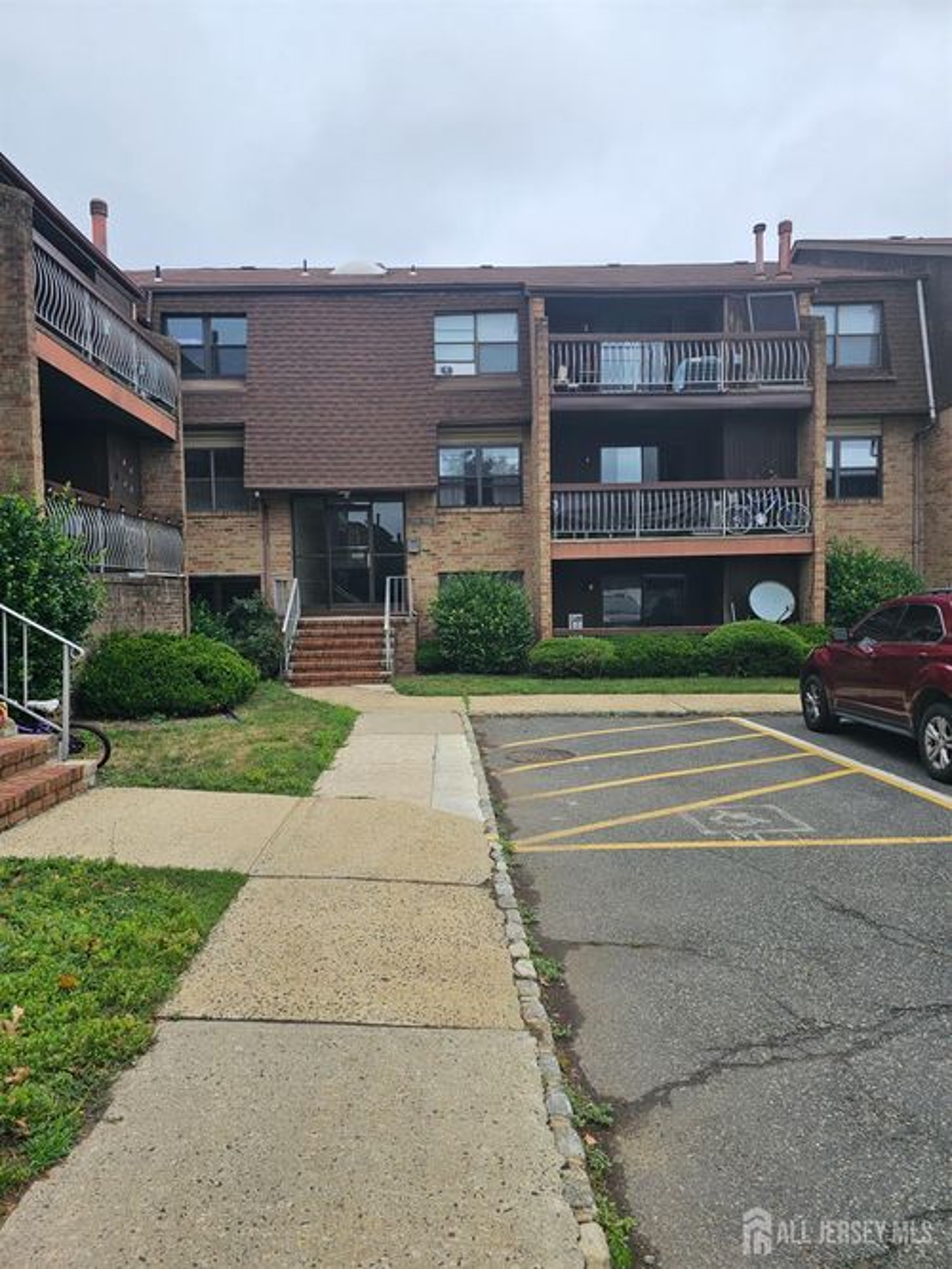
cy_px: 634
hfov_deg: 58.9
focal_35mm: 23
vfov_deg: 73.9
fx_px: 844
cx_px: 476
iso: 10
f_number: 1.7
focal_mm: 6.3
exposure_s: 1/859
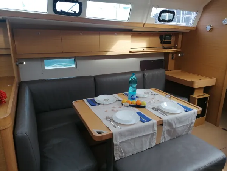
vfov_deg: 51.4
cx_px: 114
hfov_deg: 65.3
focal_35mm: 27
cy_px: 86
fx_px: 177
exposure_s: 1/100
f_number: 1.8
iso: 64
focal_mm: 4.75
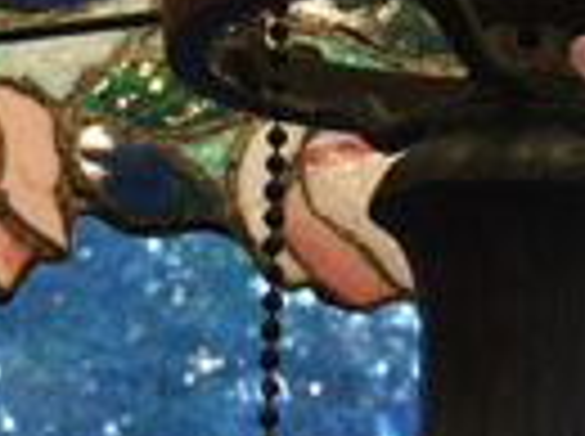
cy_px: -175
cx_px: 500
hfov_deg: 14.6
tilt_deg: +23.5
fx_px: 2260
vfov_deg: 10.7
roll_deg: +0.7
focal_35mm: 134
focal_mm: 4.15
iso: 25
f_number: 2.2
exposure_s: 1/60
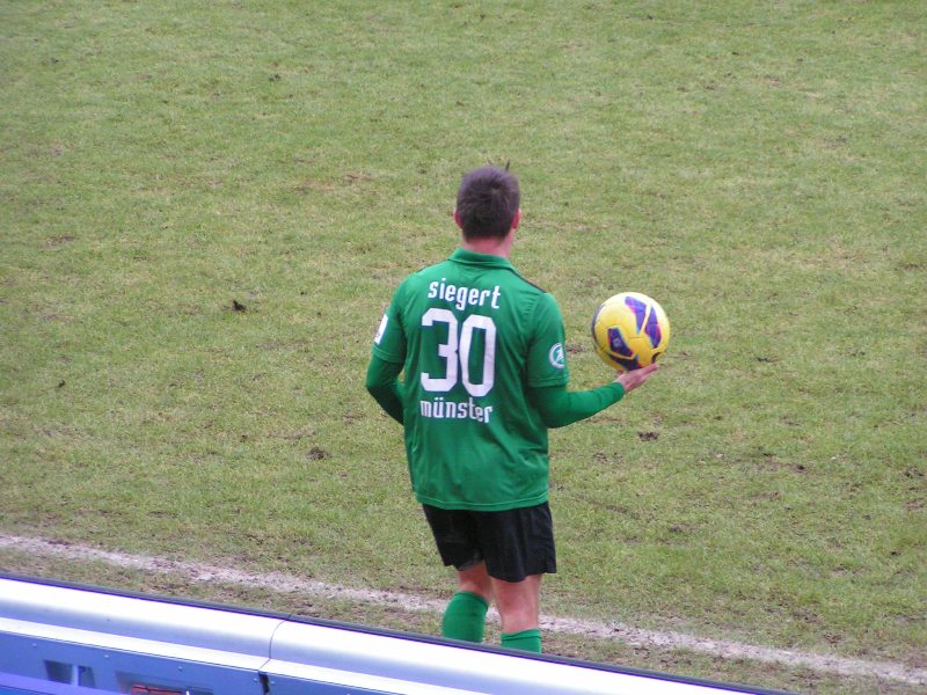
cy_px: 348
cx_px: 464
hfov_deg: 9.6
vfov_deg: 7.2
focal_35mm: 206
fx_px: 5517
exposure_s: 1/200
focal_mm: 31.5
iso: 200
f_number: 3.5
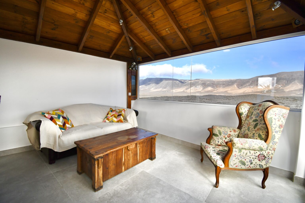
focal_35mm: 15
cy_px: 102
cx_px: 152
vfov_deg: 77.3
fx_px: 127
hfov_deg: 100.4
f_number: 5.6
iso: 280
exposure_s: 1/250
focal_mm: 10
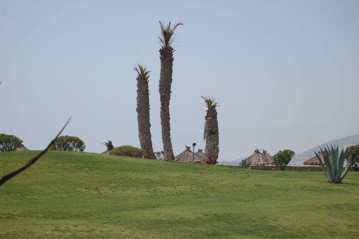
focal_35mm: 82
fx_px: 822
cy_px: 120
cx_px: 180
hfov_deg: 24.6
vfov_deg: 16.5
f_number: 5.6
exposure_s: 1/1000
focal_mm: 55
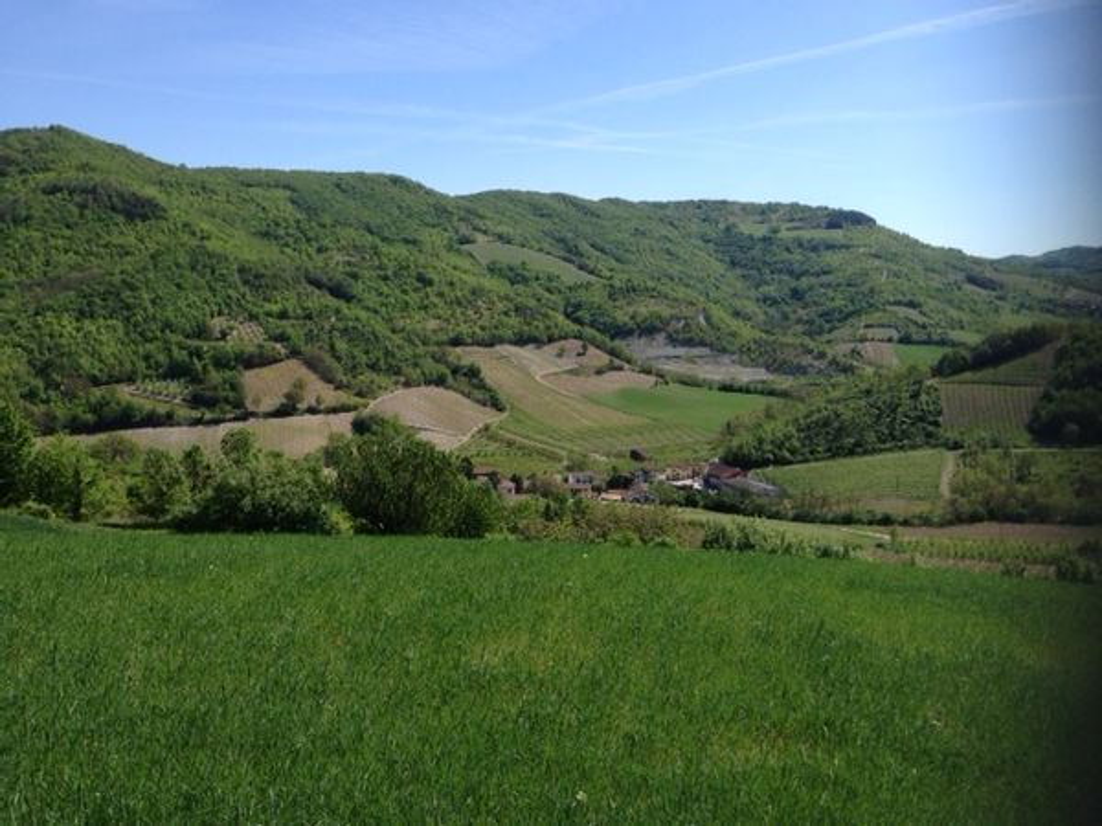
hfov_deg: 55.4
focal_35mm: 33
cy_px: 413
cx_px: 551
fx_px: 1051
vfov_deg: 42.9
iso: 50
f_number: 2.4
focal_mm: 4.12
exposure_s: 1/1323
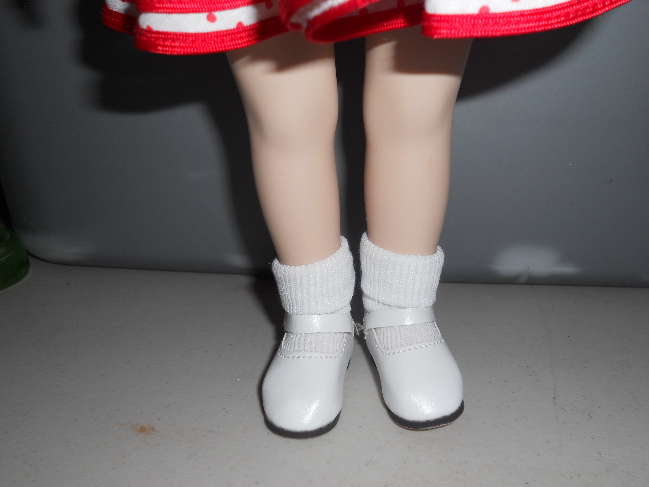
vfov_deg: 44.2
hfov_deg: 56.8
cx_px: 324
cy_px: 244
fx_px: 600
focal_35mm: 32
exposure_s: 1/25
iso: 80
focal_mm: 5.8
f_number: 8.8
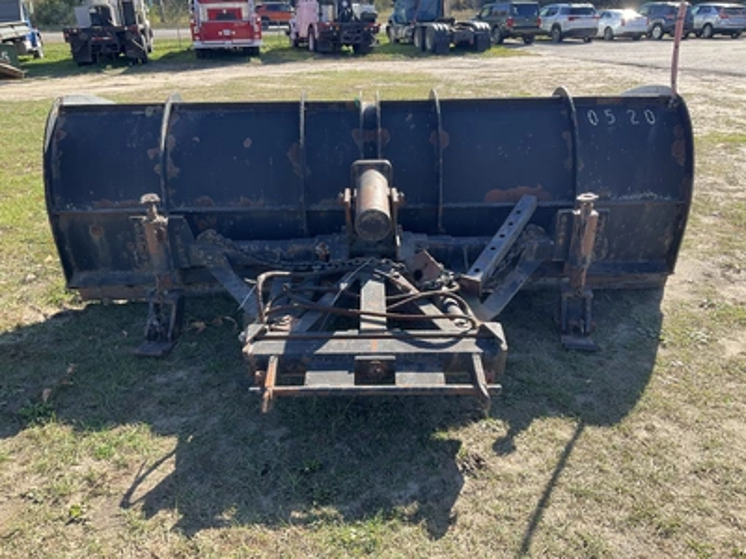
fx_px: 625
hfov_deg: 61.7
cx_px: 373
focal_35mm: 29
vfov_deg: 48.2
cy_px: 280
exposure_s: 1/378
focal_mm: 3
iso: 25
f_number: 1.8
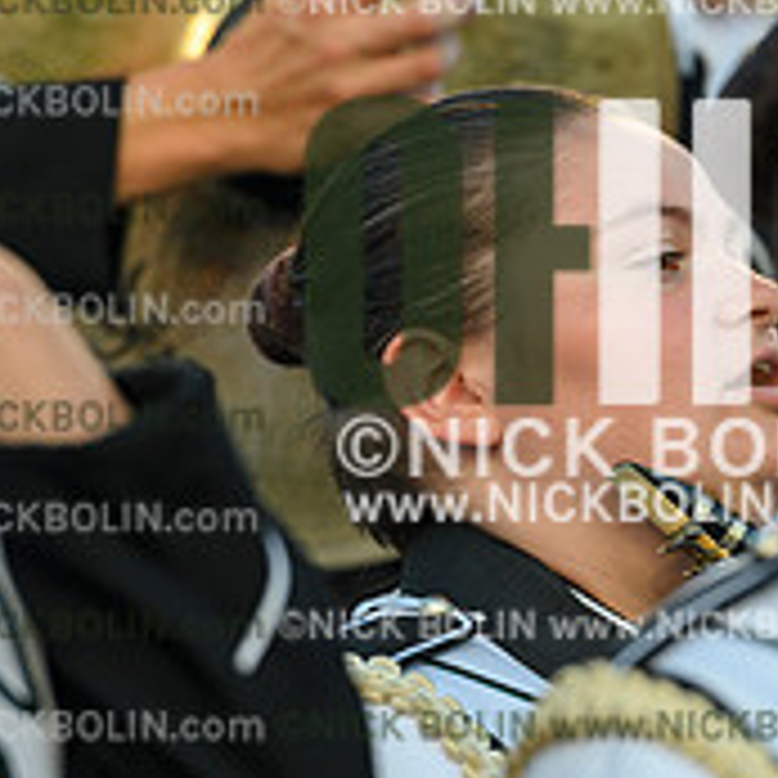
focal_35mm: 569
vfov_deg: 3.1
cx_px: 621
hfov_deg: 3.1
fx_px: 14468
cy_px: 313
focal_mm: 200
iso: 160
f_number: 4
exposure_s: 1/125
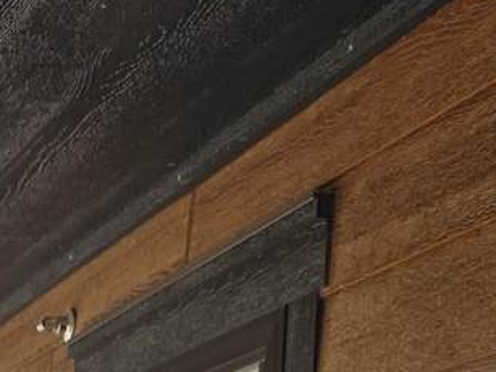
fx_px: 1375
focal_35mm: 96
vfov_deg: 13.5
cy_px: 708
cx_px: -158
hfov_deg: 18.9
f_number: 1.7
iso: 25
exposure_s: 1/359
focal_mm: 6.25
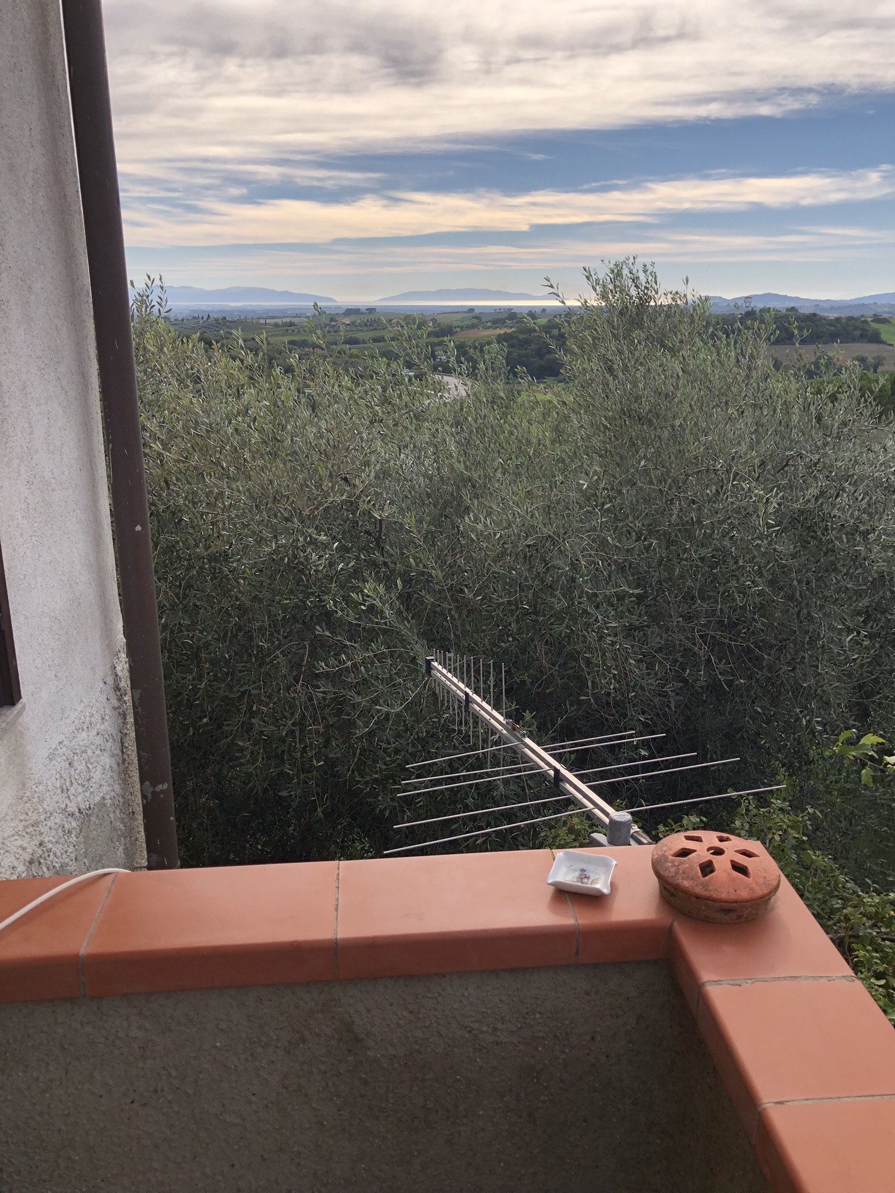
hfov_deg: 49.7
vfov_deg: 63.4
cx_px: 448
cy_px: 596
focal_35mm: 28
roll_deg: +0.8
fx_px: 965
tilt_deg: -16.9
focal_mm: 3.99
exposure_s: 1/1656
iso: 20
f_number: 1.8
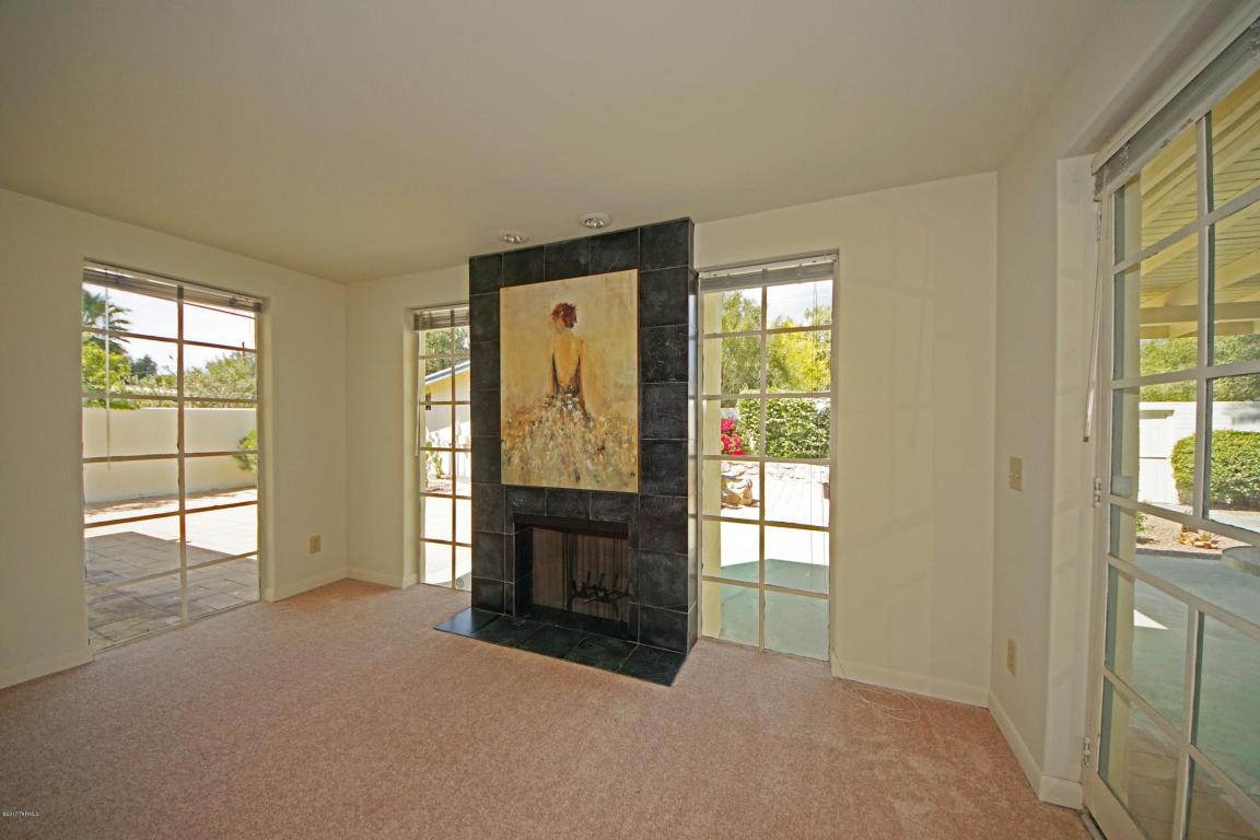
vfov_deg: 90.0
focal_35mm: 12
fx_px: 420
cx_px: 630
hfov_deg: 112.6
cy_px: 420
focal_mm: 8
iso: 200
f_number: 4.5
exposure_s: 1/400
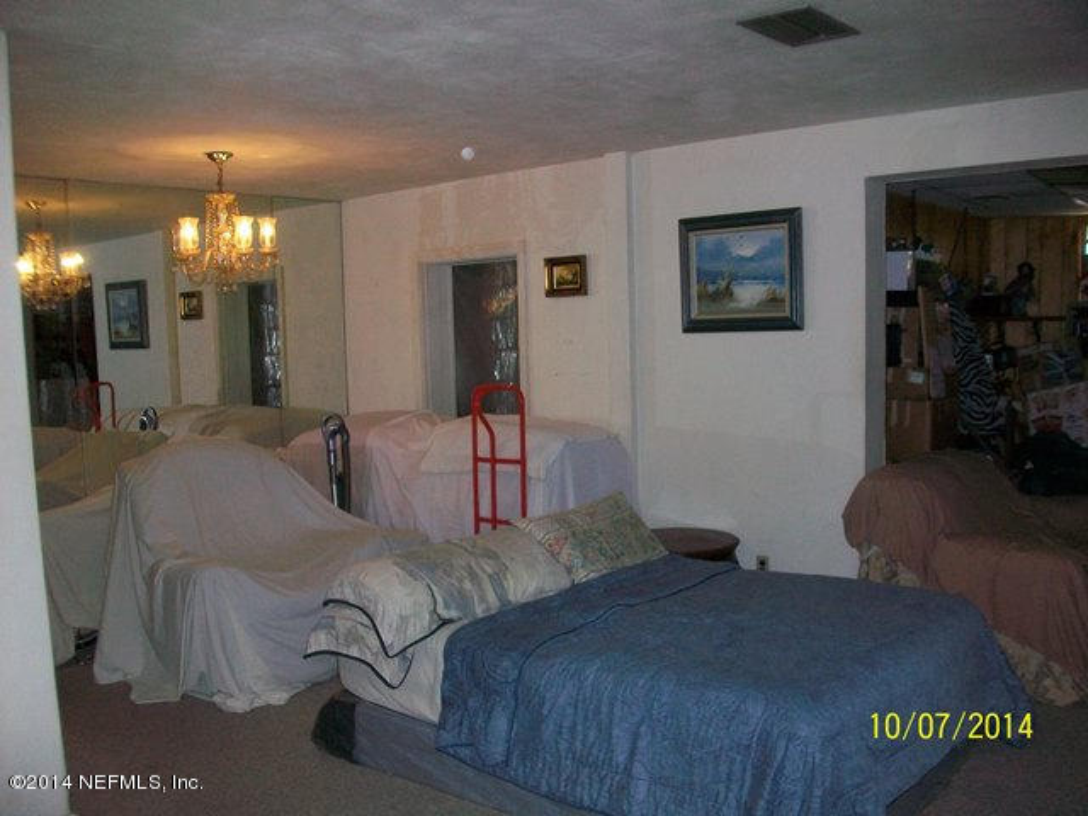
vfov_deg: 44.2
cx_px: 544
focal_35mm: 32
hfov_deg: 56.8
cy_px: 408
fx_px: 1006
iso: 160
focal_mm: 5.7
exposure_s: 1/60
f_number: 2.8
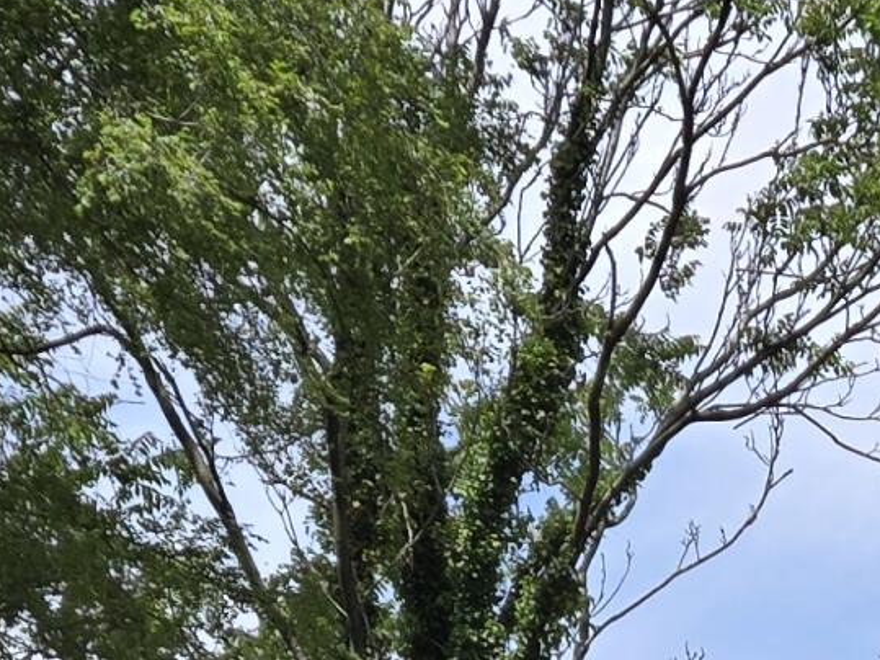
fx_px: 3253
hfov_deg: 14.7
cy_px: 1269
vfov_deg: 10.7
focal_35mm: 128
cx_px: 1140
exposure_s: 1/1571
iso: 25
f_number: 1.8
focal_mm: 5.4
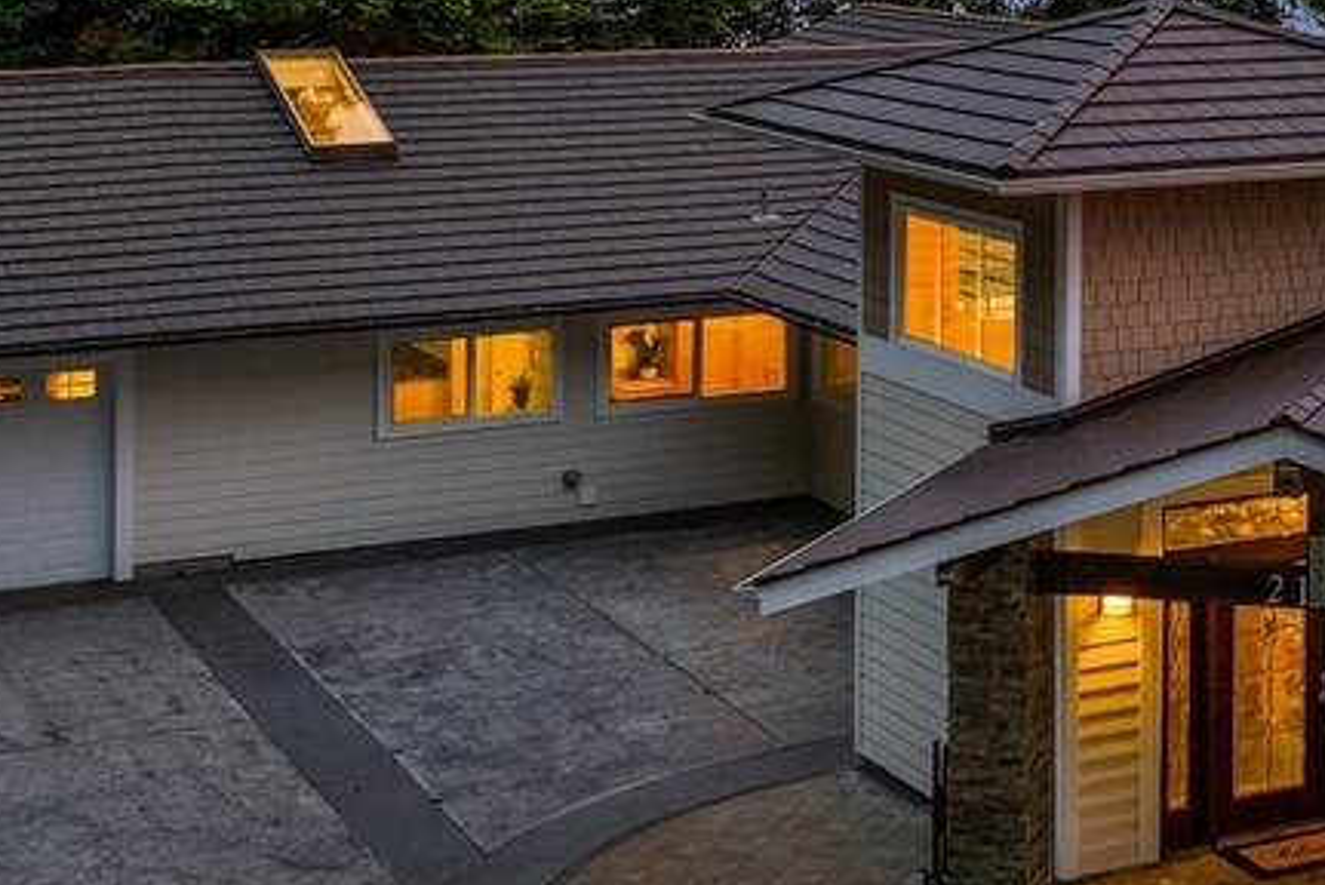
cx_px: 1353
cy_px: 421
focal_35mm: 74
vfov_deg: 18.5
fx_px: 2725
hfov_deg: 25.8
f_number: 2.8
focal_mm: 12.29
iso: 190
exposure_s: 1/25
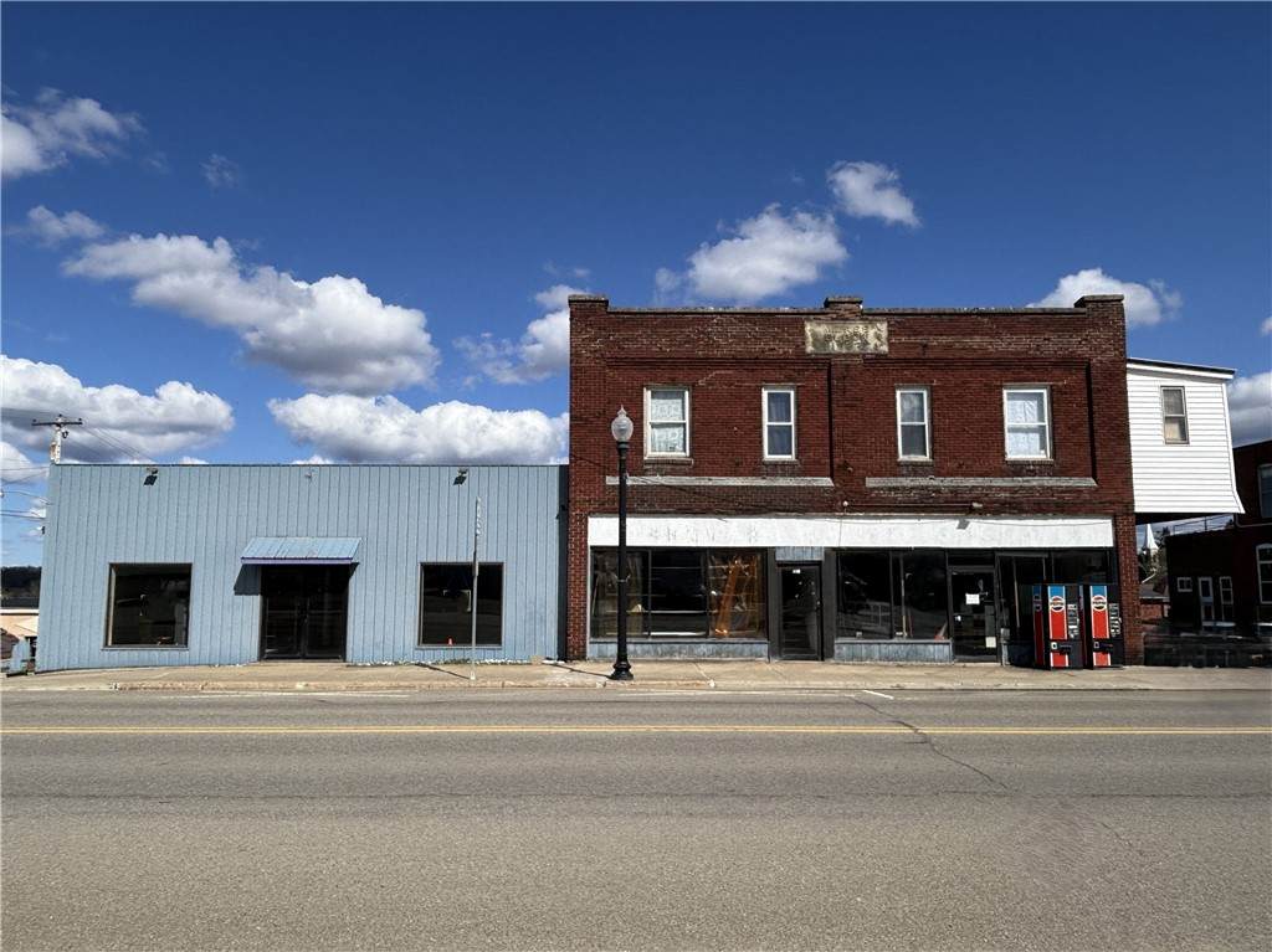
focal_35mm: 23
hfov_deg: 74.0
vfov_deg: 58.8
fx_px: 845
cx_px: 636
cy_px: 476
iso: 25
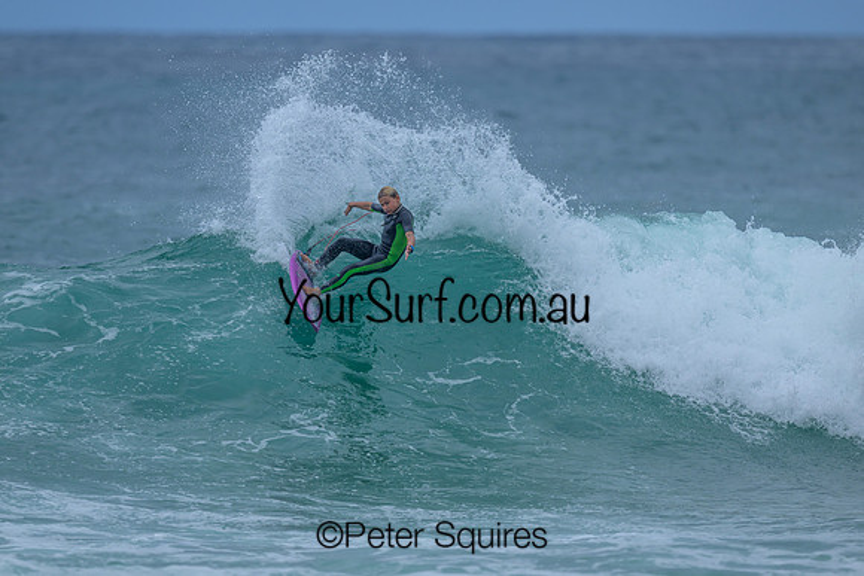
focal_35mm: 800
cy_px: 288
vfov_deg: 1.7
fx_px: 19204
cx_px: 432
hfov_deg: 2.6
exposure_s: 1/2000
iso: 220
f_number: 6.3
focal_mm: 800
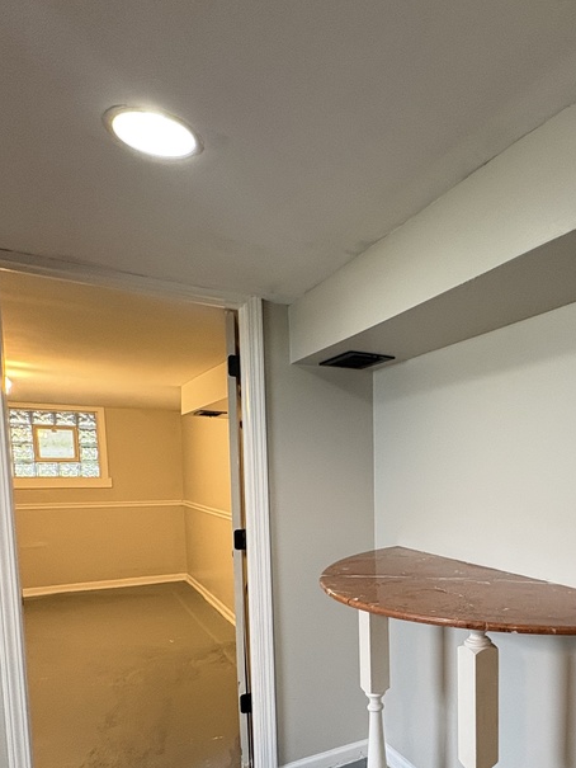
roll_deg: -0.4
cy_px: 528
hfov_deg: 51.0
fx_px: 554
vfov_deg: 67.0
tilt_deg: -5.5
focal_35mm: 25
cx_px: 473
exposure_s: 1/60
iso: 250
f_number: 2.2
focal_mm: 2.22
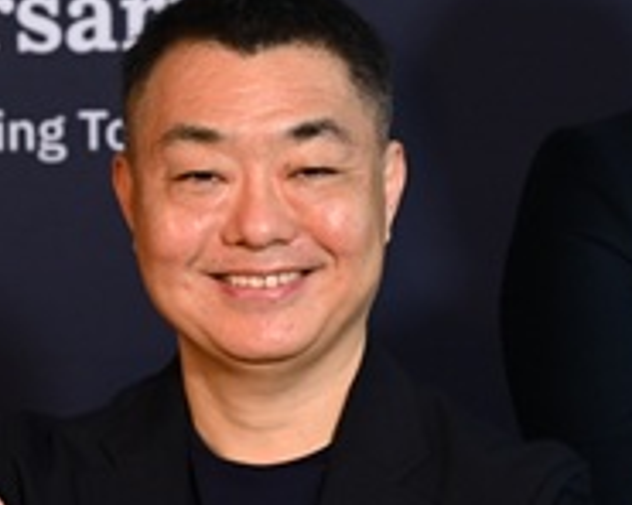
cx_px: 232
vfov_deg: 9.9
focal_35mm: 156
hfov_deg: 12.4
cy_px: 235
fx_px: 2918
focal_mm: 44
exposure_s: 1/80
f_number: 5.6
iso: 800
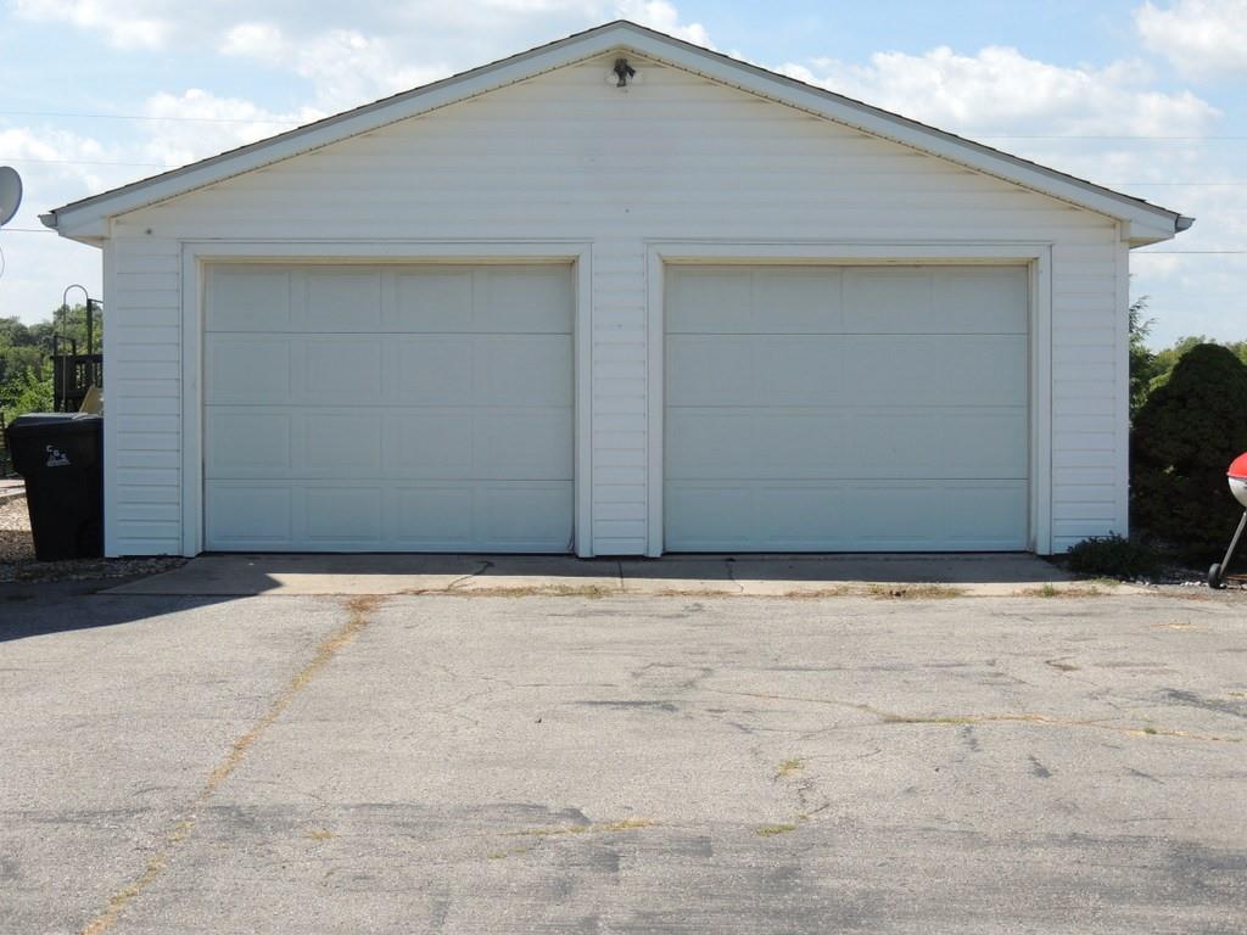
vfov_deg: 24.4
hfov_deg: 32.2
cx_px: 624
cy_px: 468
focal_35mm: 60
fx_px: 2161
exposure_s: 1/640
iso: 100
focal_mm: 10.7
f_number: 3.7
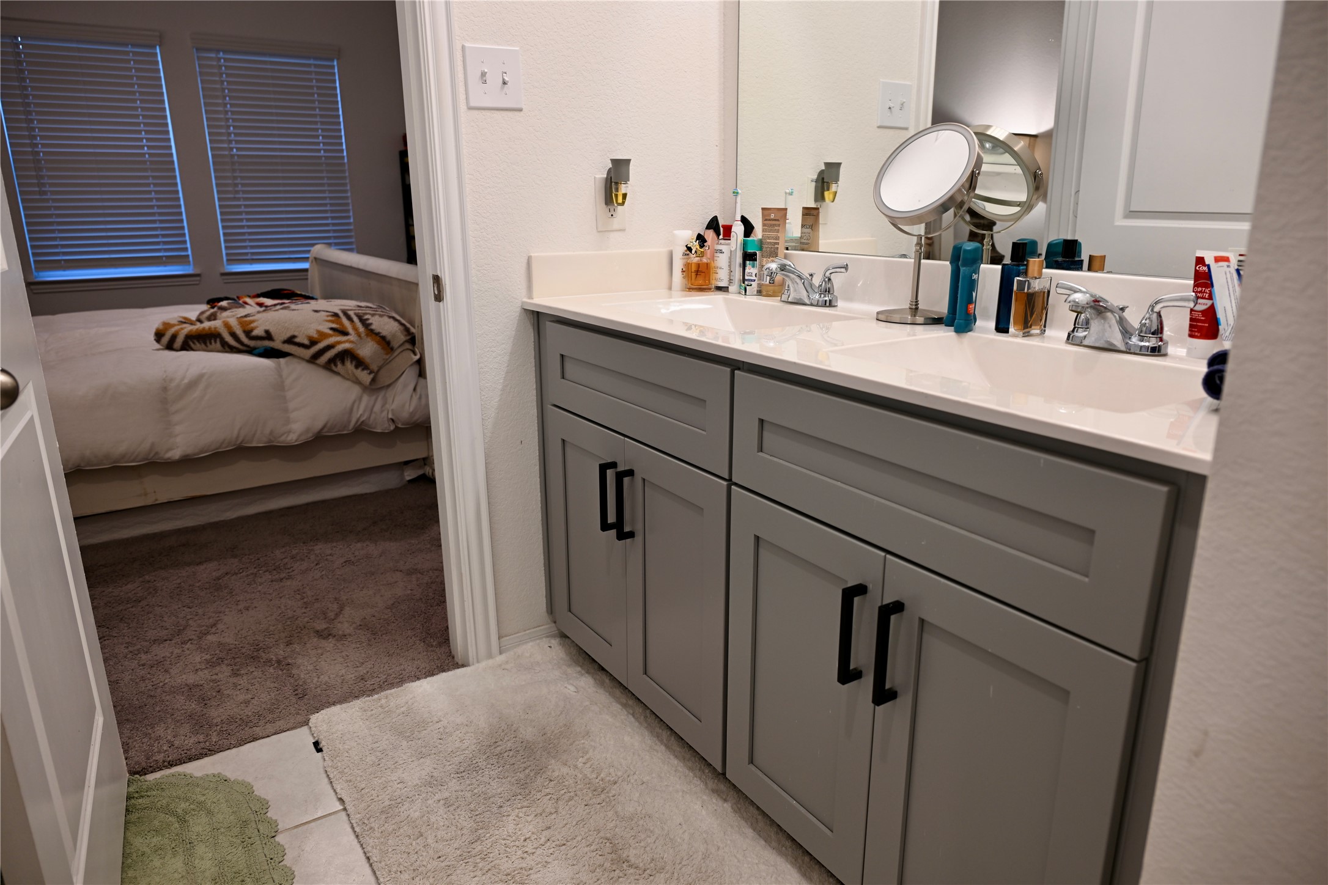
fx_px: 885
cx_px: 664
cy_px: 442
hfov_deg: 73.7
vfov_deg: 53.1
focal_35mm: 24
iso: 200
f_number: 4
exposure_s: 1/25
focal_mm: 24
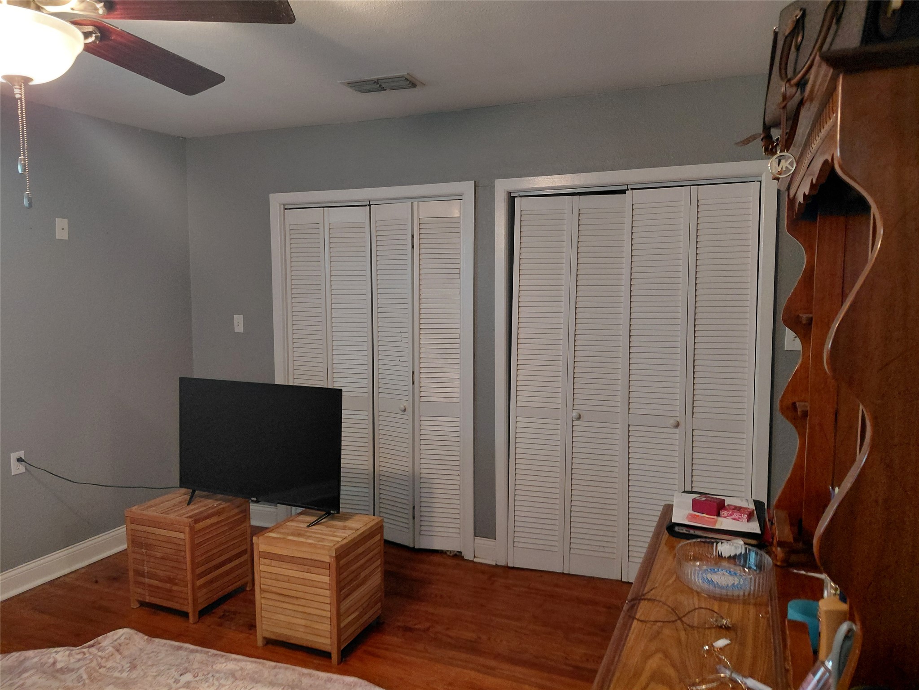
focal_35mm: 25
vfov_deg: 54.9
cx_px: 460
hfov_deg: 69.4
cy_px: 345
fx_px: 664
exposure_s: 1/30
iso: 320
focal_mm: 4.69
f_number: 1.8
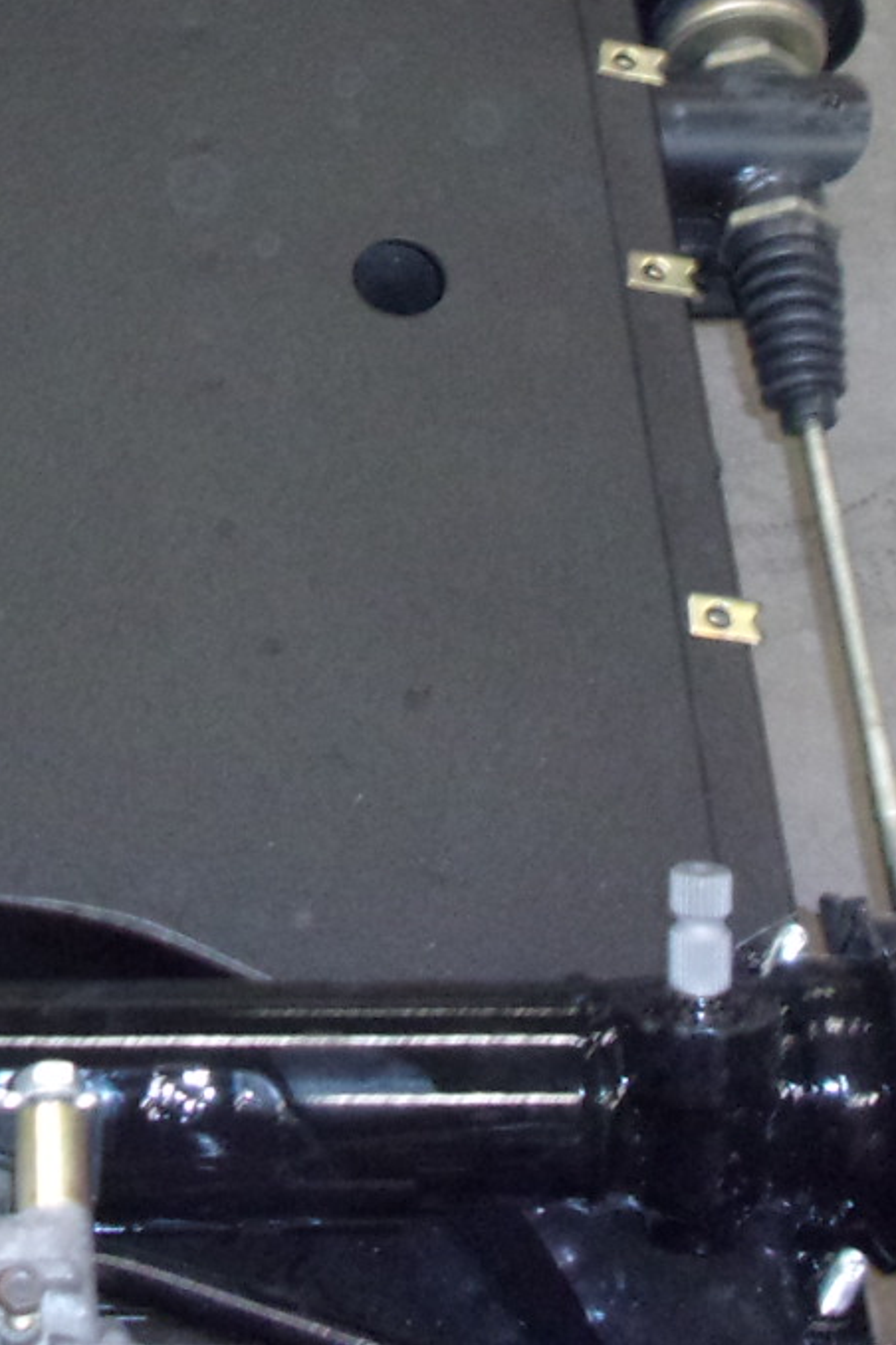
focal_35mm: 88
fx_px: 3285
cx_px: -22
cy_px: -20
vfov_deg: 22.2
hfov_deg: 15.2
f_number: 3.9
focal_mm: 5.1
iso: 400
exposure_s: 1/34
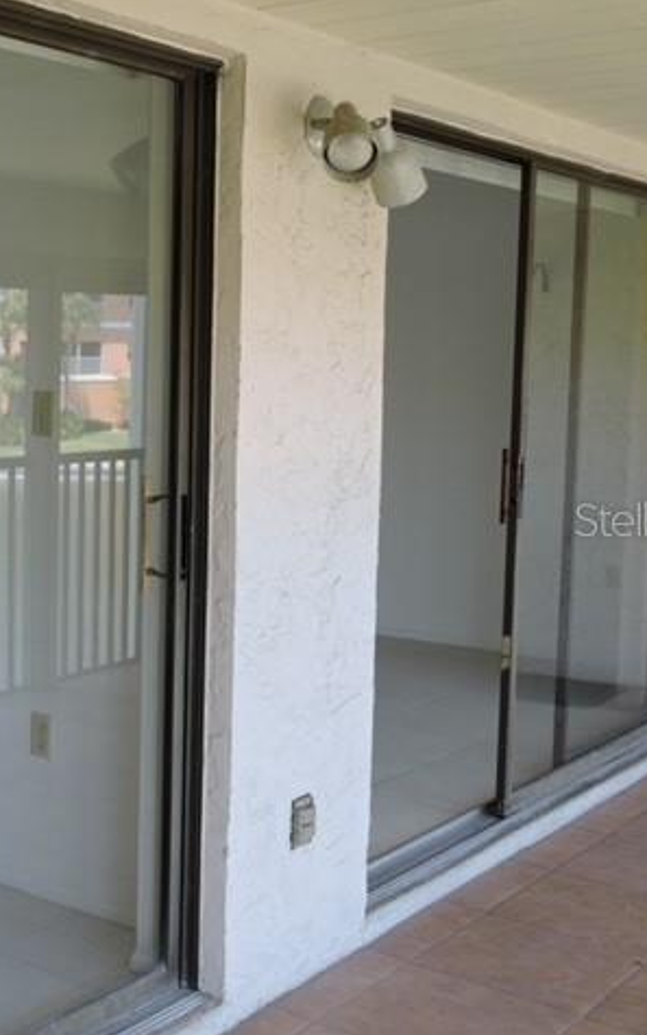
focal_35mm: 50
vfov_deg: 40.3
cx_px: 83
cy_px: 519
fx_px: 1410
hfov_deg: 25.2
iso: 100
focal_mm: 6.3
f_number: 3.8
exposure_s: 1/40
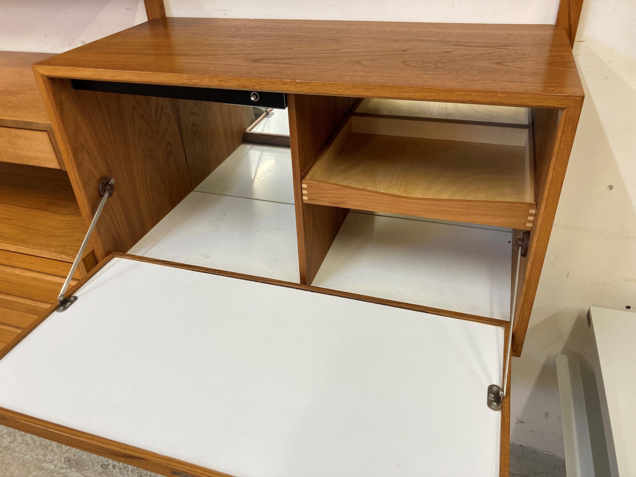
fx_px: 514
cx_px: 318
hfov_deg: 63.4
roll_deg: +4.4
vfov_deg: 49.7
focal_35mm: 28
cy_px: 238
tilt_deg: -32.0
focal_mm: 3.99
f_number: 1.8
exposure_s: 1/50
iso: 50
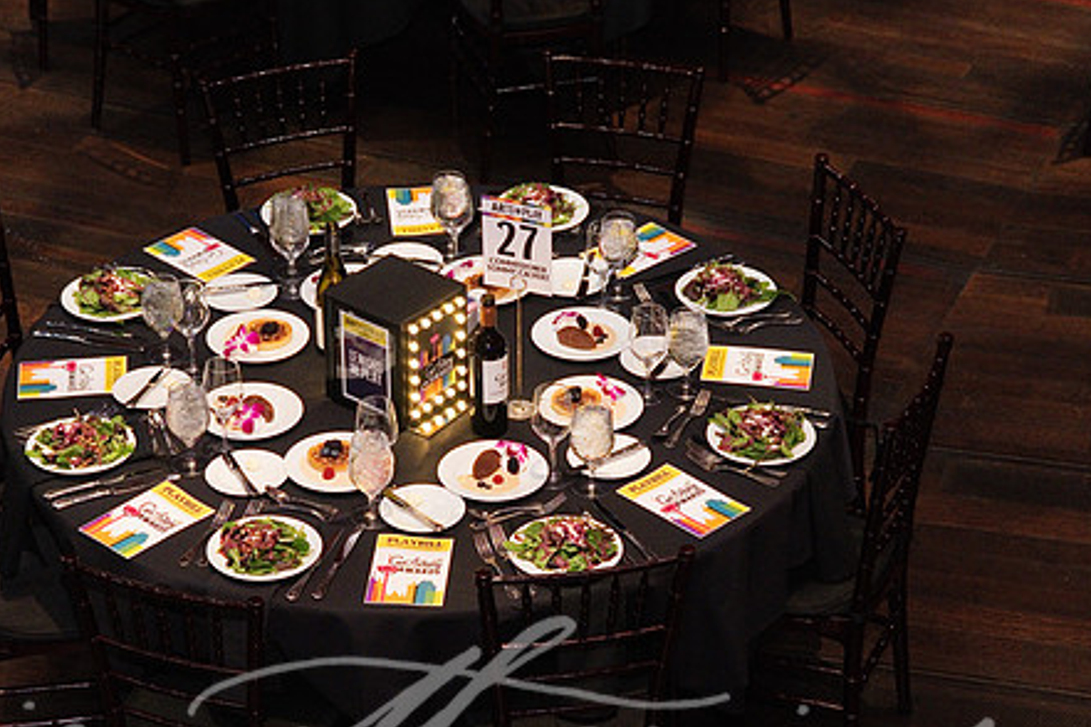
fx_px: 2788
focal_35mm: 92
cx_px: 433
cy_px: 476
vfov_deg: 14.8
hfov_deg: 22.1
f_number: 4
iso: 2000
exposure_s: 1/200
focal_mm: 70
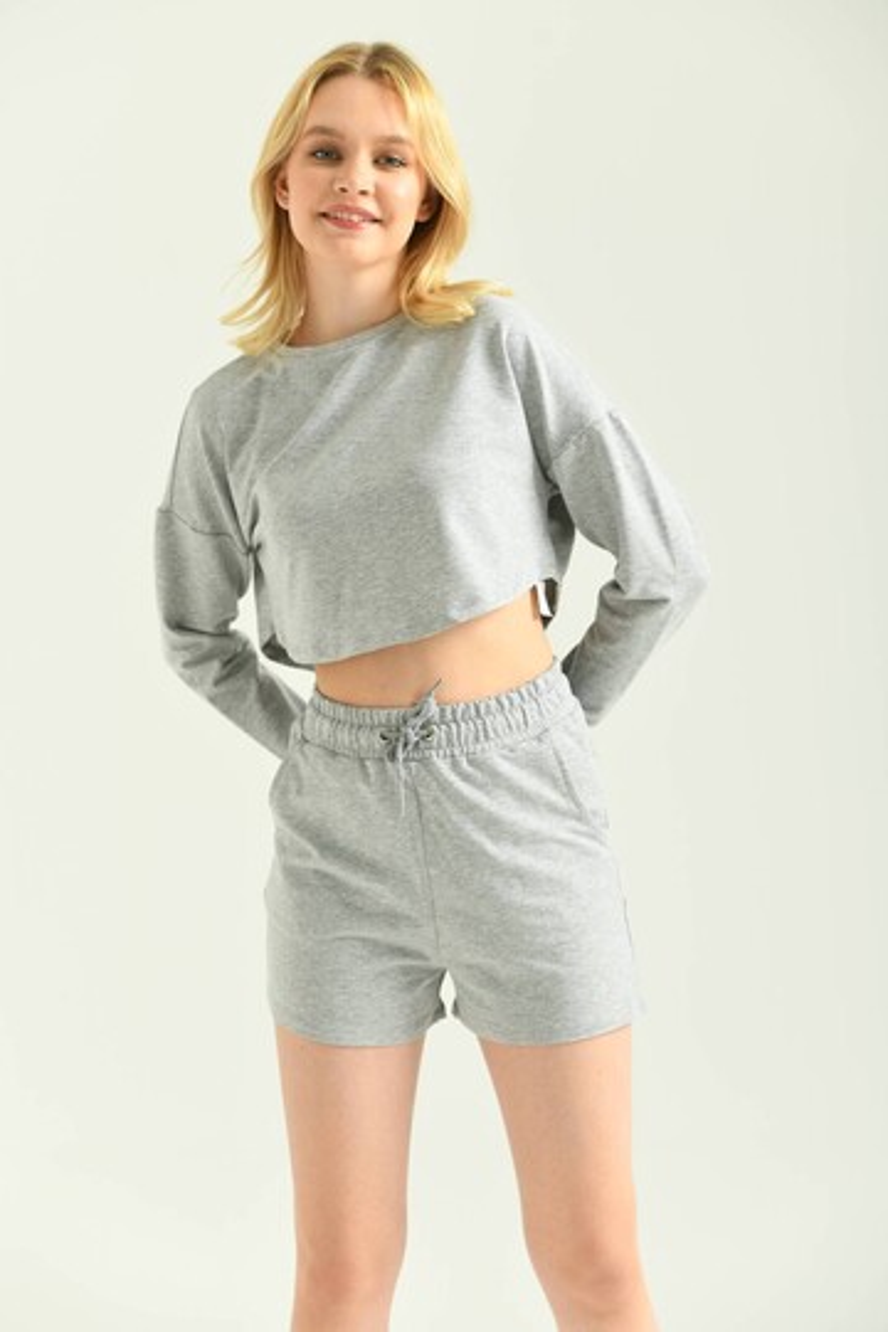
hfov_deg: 17.1
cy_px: 666
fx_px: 2960
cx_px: 444
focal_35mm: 80
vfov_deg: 25.4
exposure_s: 1/160
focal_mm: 80
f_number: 5.6
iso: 125
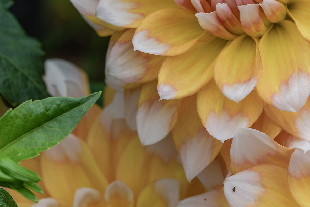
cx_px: 203
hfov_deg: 9.7
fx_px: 1835
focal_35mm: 213
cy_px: 1
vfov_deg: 6.4
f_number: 13
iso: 100
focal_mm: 105
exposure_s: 1/80
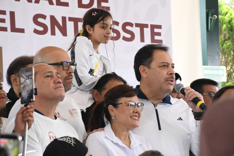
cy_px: 78
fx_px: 1092
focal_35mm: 168
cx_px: 117
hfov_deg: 12.2
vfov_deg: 8.2
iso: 2000
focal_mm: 112
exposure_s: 1/125
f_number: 10
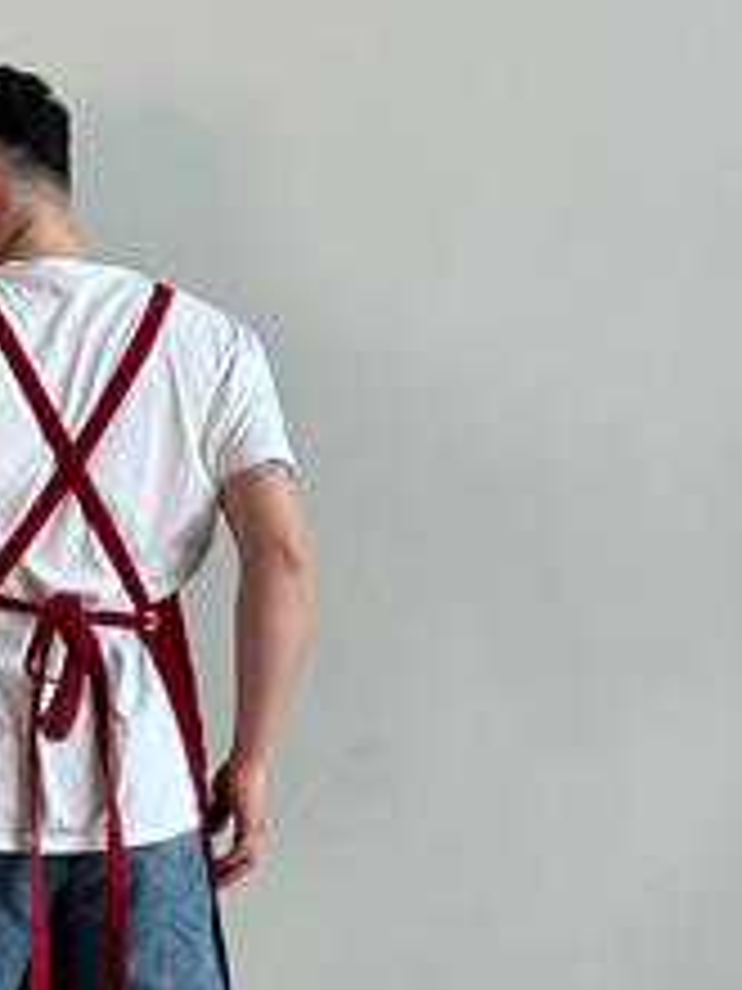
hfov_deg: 16.2
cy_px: 776
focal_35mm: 90
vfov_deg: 21.5
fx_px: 2572
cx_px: 81
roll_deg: -0.4
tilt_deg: -4.4
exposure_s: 1/100
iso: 64
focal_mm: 6.86
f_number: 1.78
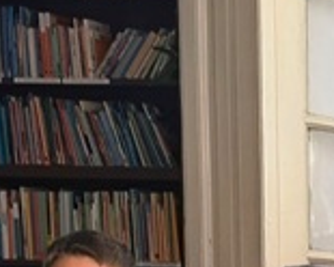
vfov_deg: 9.6
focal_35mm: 155
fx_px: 1532
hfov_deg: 10.5
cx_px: 832
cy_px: 420
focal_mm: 8.5
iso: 160
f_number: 4
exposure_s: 1/50
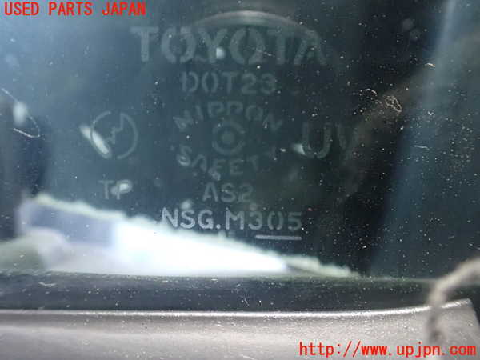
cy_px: 180
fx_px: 416
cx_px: 240
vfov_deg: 46.8
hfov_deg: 60.0
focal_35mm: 30
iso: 1600
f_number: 2.3
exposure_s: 1/30
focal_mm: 5.4
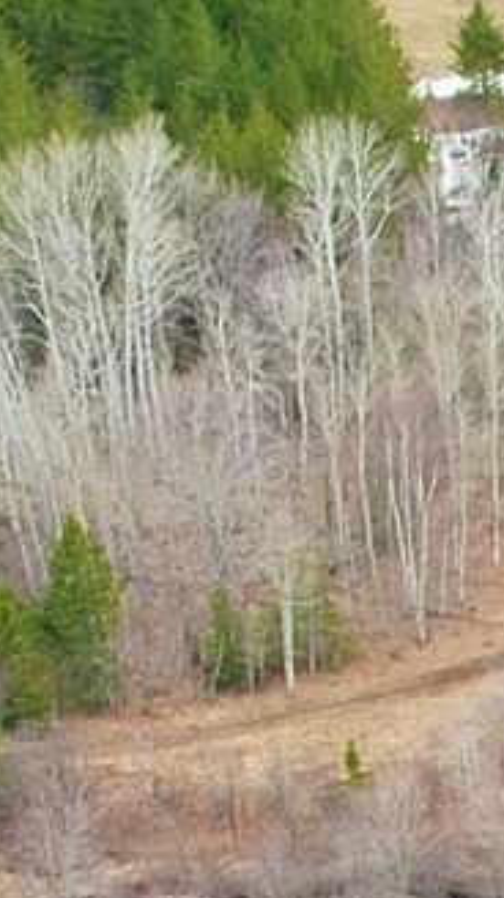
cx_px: 1512
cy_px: 1224
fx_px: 5142
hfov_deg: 5.3
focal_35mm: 216
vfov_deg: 9.8
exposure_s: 1/200
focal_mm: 8.38
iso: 120
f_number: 2.8
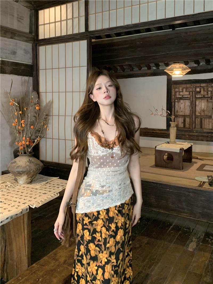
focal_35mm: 26
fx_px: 213
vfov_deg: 67.3
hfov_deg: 53.1
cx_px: 106
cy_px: 142
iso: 400
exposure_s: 1/50
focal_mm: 4.25
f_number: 1.8
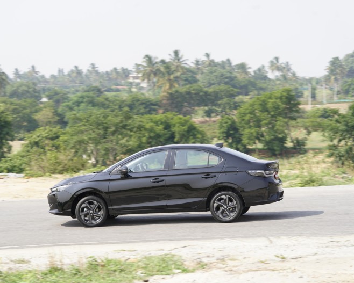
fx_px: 1279
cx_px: 155
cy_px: 143
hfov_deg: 15.8
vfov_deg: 12.7
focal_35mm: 122
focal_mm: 107
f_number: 8
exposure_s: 1/125
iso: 100
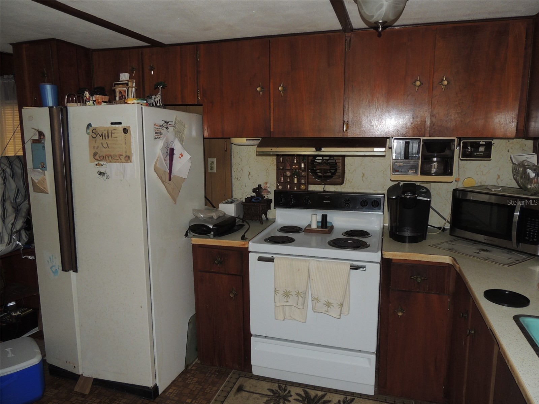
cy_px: 202
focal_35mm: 24
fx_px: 374
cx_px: 270
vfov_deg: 56.8
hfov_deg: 71.6
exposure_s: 1/30
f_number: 3
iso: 200
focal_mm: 4.3
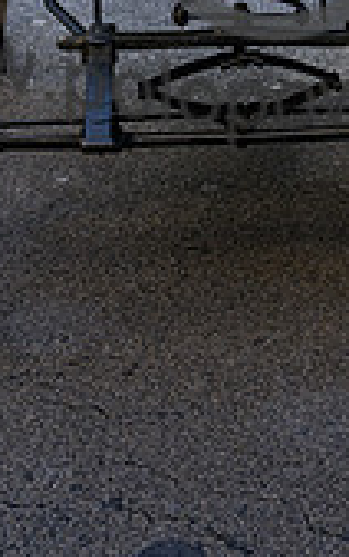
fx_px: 1442
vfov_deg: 21.0
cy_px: -26
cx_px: 267
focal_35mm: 95
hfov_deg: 13.7
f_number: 9
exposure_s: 1/80
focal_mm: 35
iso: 400
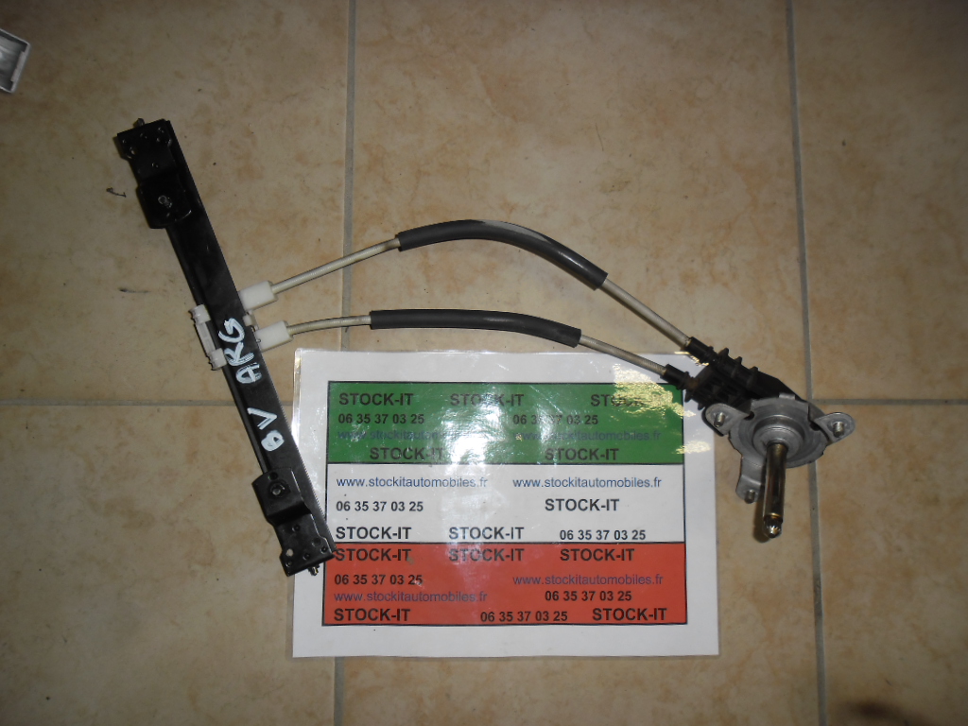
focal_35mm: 27
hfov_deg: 65.3
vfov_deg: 51.4
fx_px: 755
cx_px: 484
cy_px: 363
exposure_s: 1/45
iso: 80
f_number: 3.5
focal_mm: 4.9
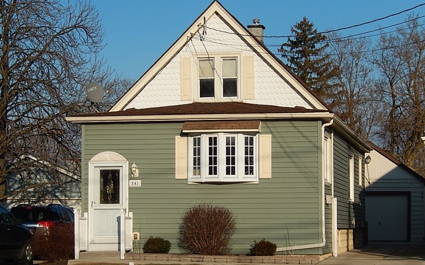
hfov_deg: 18.9
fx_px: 1274
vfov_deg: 11.9
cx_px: 192
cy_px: 154
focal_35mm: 110
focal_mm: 15.2
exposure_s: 1/1000
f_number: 5.1
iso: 125
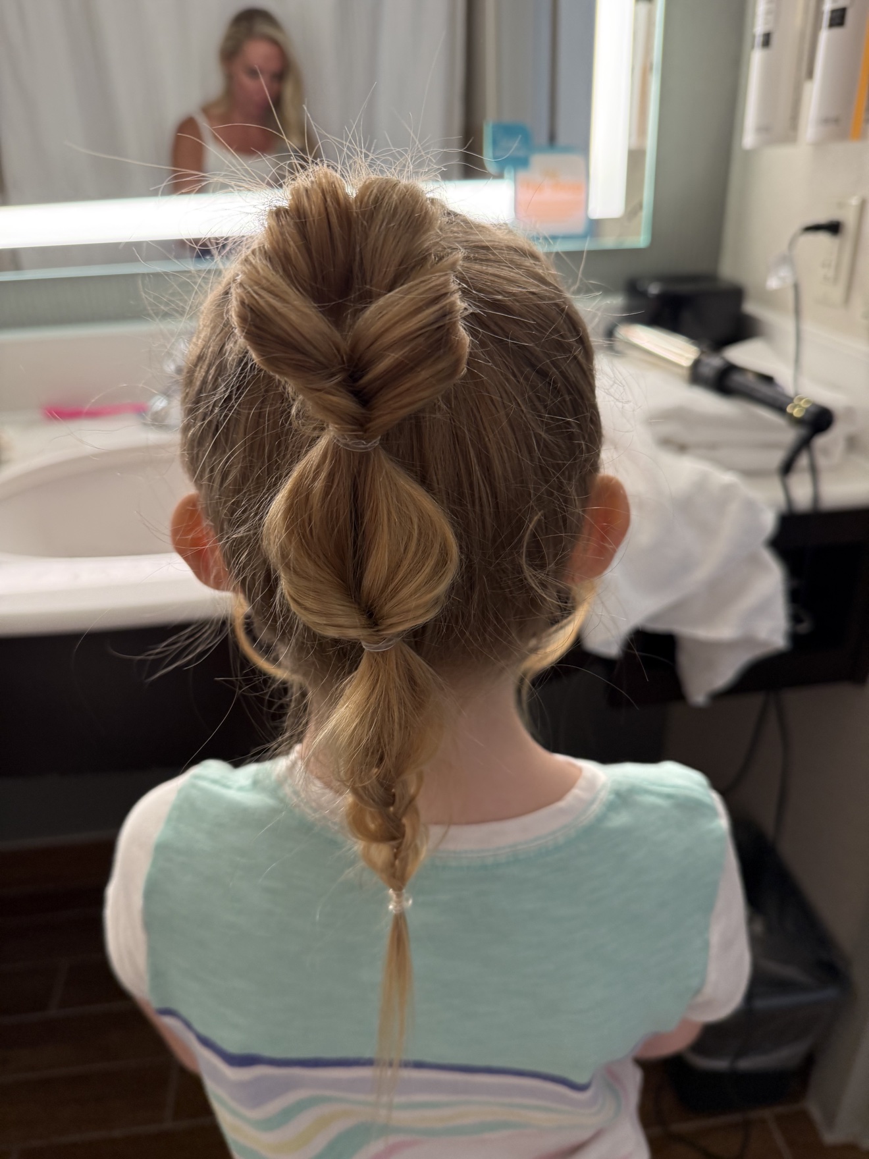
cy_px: 580
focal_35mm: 24
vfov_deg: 71.6
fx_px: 803
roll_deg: +0.8
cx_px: 434
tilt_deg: -26.5
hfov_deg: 56.8
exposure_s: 1/63
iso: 160
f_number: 1.78
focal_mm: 6.76
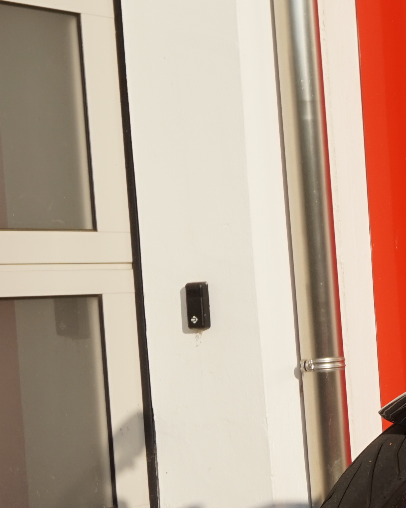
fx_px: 2023
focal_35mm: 135
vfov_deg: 14.2
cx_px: 879
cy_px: 404
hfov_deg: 10.3
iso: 100
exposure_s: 1/250
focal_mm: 27
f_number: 9
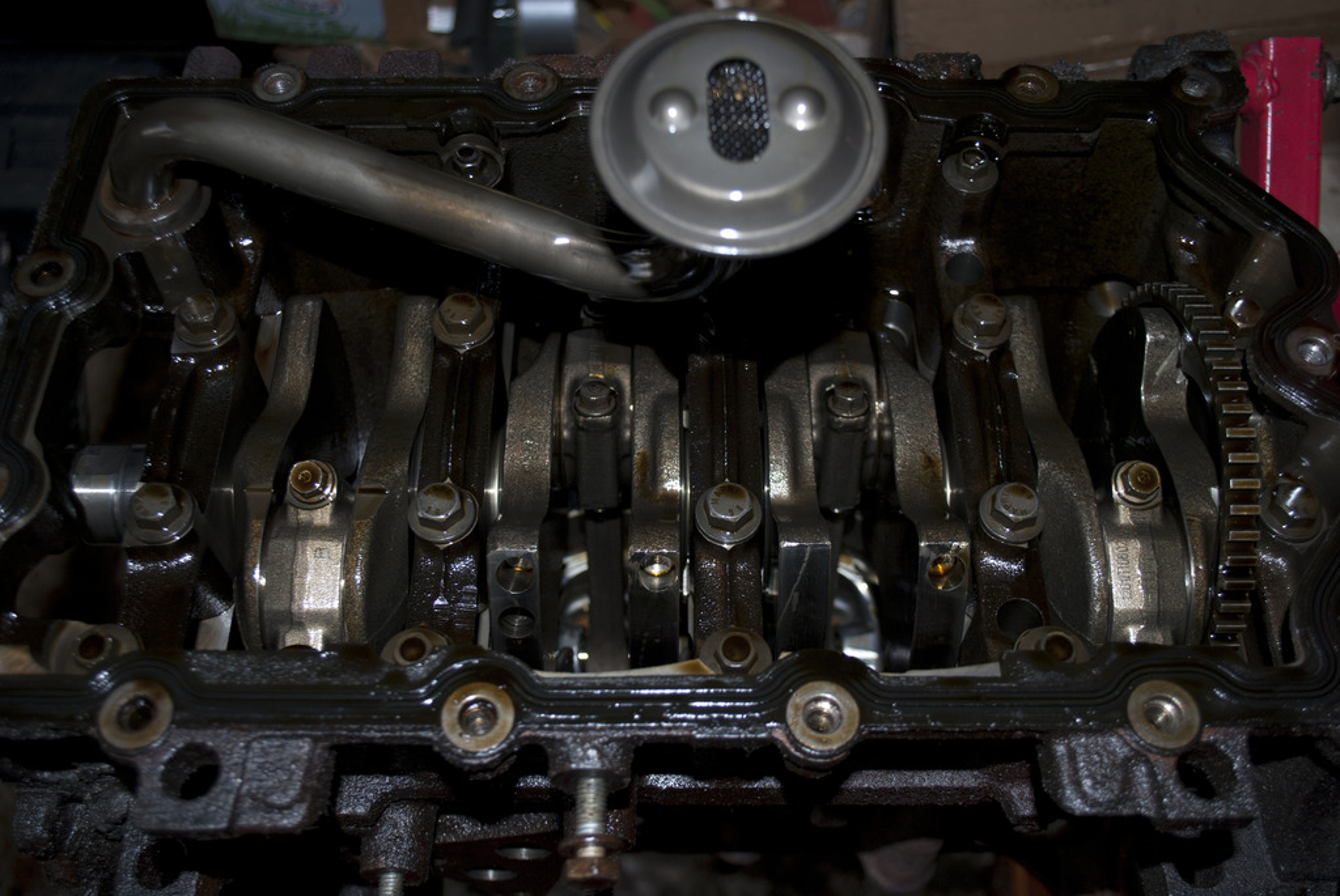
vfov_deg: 37.0
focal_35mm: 36
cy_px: 448
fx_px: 1341
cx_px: 670
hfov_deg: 53.1
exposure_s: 1/60
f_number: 4.2
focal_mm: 24
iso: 200
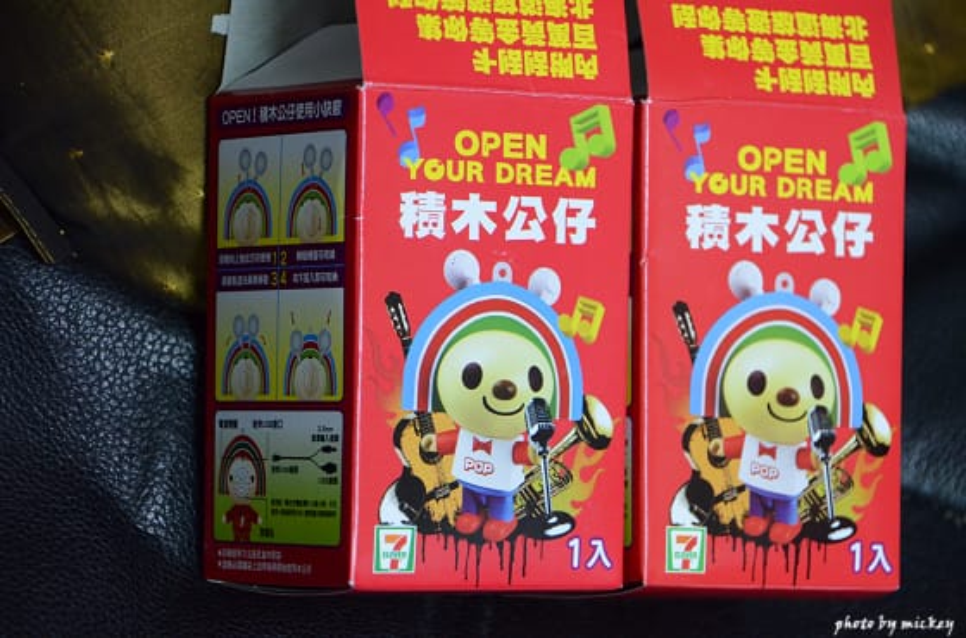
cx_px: 483
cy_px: 319
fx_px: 5218
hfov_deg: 10.6
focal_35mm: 195
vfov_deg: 7.0
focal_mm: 130
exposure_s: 1/15
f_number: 6
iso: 2500
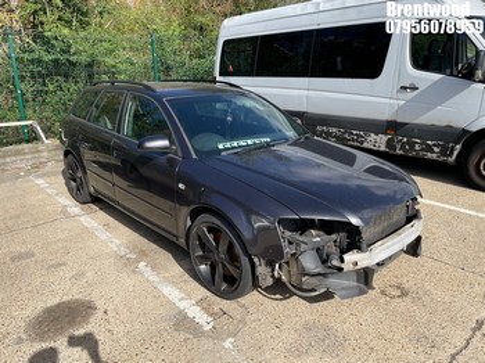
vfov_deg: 53.0
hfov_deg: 67.3
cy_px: 182
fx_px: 364
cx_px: 242
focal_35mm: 26
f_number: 1.6
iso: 32
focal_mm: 4.2
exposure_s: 1/2817
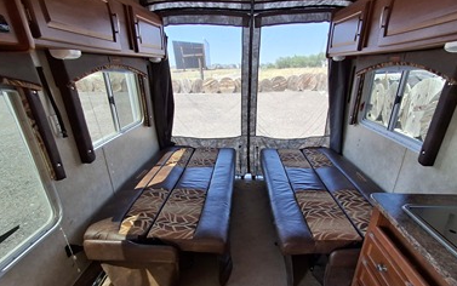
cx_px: 239
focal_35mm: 18
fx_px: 224
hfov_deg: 91.0
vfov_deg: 64.7
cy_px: 166
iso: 40
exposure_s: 1/210
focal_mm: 1.64
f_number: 2.2
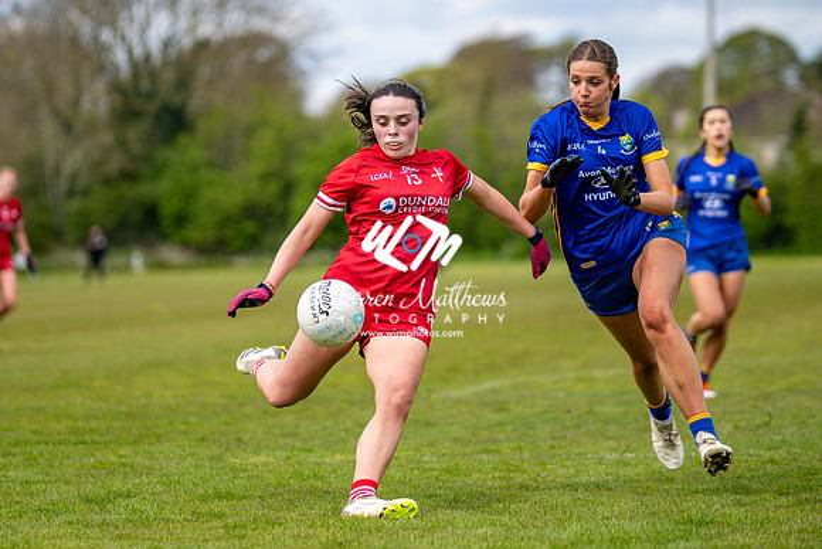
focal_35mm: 188
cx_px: 340
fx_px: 4284
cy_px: 239
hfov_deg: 11.0
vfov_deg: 7.3
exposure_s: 1/4000
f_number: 2.8
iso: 320
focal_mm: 160
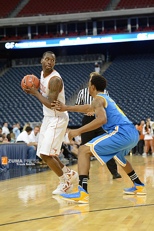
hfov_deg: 15.9
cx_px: 77
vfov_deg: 23.6
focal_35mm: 86
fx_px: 552
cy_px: 116
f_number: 2.8
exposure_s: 1/1250
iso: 3200
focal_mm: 86
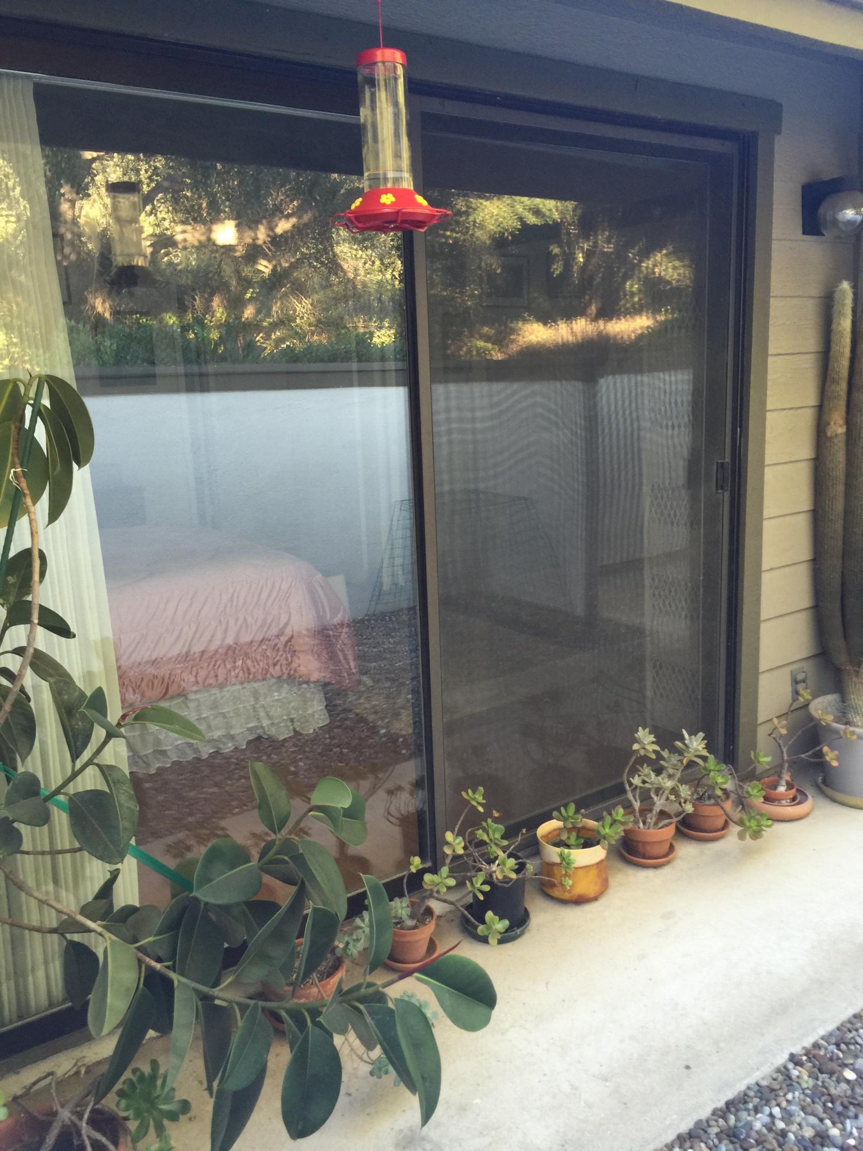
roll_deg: +3.0
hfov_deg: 48.2
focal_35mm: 29
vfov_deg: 61.7
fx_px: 964
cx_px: 432
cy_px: 576
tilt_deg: -12.6
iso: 32
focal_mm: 4.15
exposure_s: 1/15
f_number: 2.2
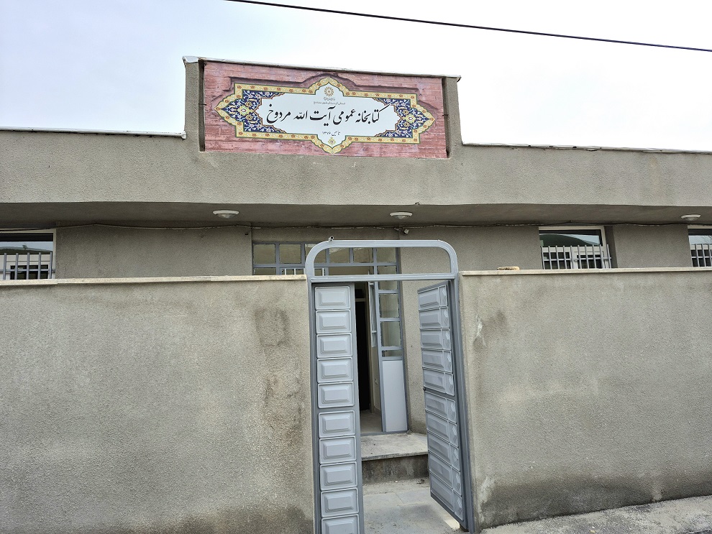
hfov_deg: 73.9
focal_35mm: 23
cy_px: 267
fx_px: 473
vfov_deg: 58.9
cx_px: 356
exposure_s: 1/2500
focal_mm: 5.4
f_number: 1.8
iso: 25
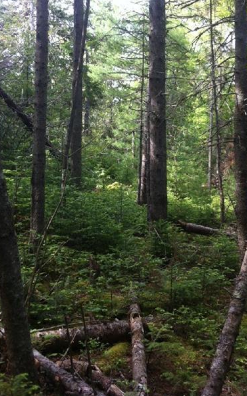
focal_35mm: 48
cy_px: 148
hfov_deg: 26.8
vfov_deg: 41.5
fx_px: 517
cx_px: 145
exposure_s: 1/120
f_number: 2.8
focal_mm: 3.85
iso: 100
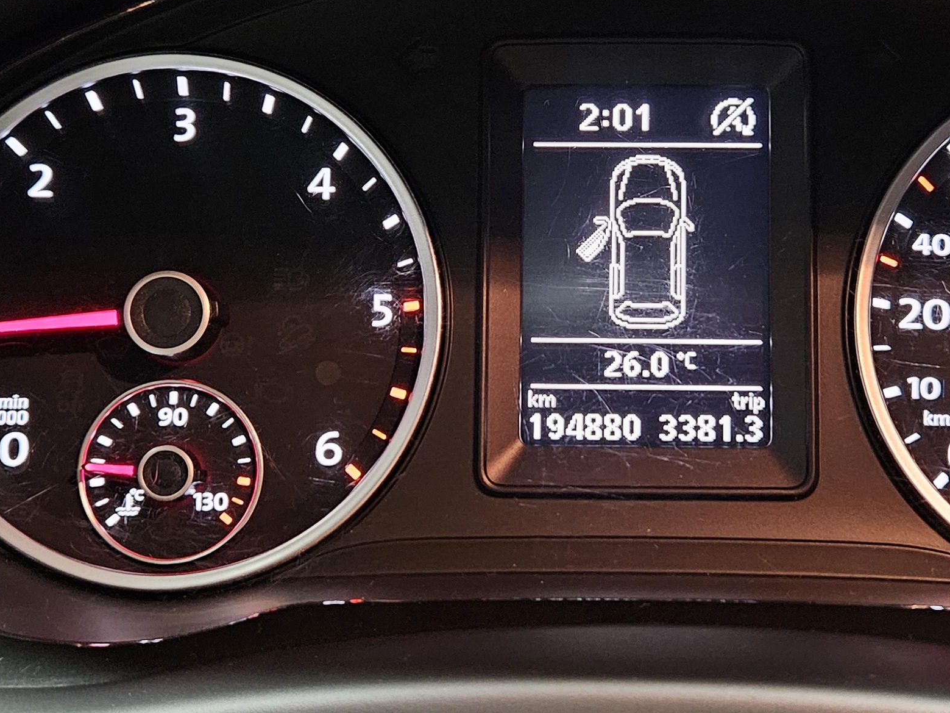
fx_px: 1619
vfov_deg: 24.8
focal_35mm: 59
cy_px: 272
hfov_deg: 32.6
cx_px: 573
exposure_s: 1/24.4
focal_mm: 5.4
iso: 1000
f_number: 1.8
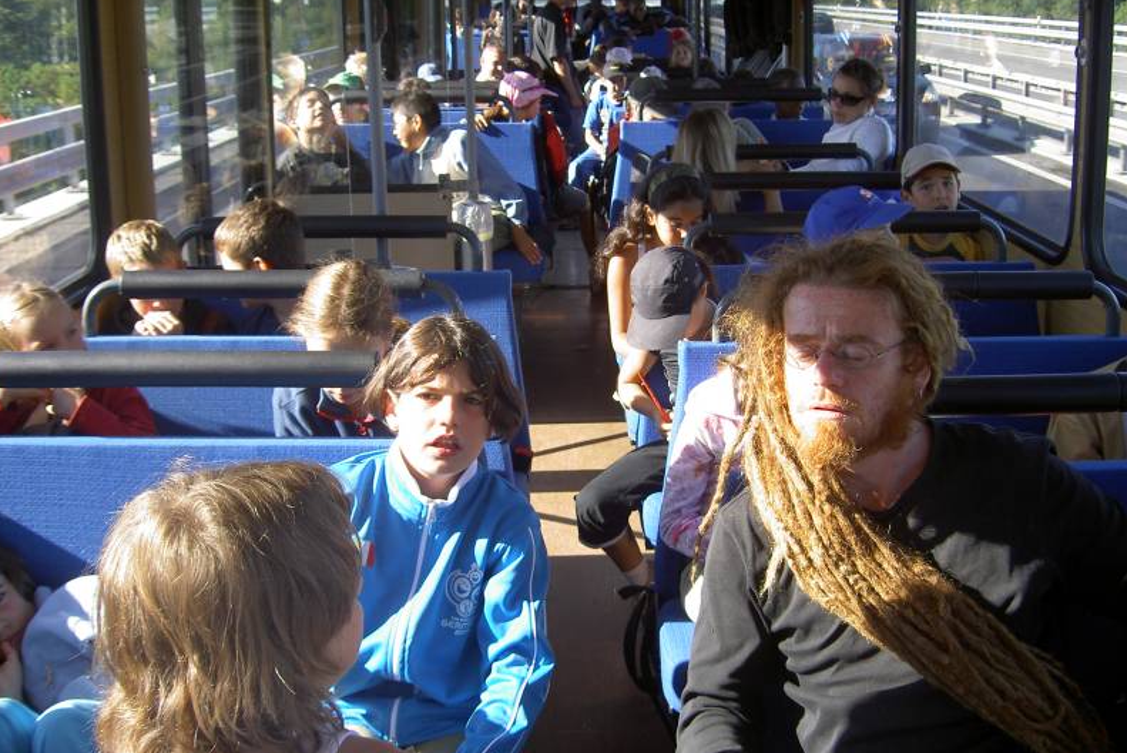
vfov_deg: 32.7
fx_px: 1284
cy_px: 382
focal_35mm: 41
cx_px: 559
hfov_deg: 47.4
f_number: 2.8
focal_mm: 8
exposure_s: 1/200
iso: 100
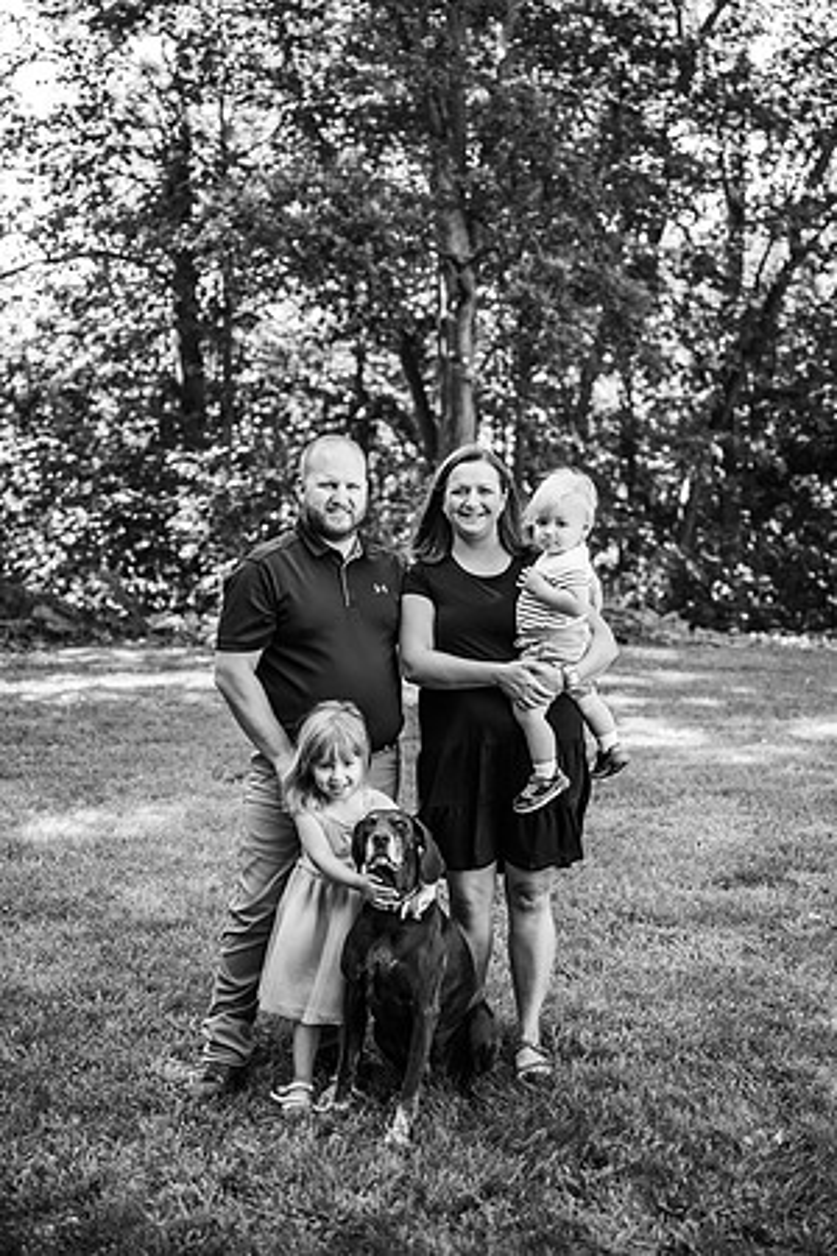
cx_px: 418
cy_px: 628
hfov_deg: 28.6
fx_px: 1639
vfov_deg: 41.9
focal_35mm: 47
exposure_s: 1/640
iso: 640
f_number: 2.8
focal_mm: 47
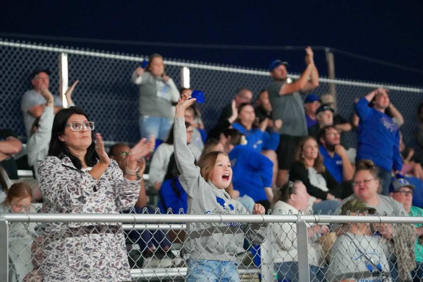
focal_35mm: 107
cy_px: 141
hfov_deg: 19.1
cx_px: 212
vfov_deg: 12.8
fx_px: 1257
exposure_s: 1/125
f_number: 4
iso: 12800
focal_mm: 107
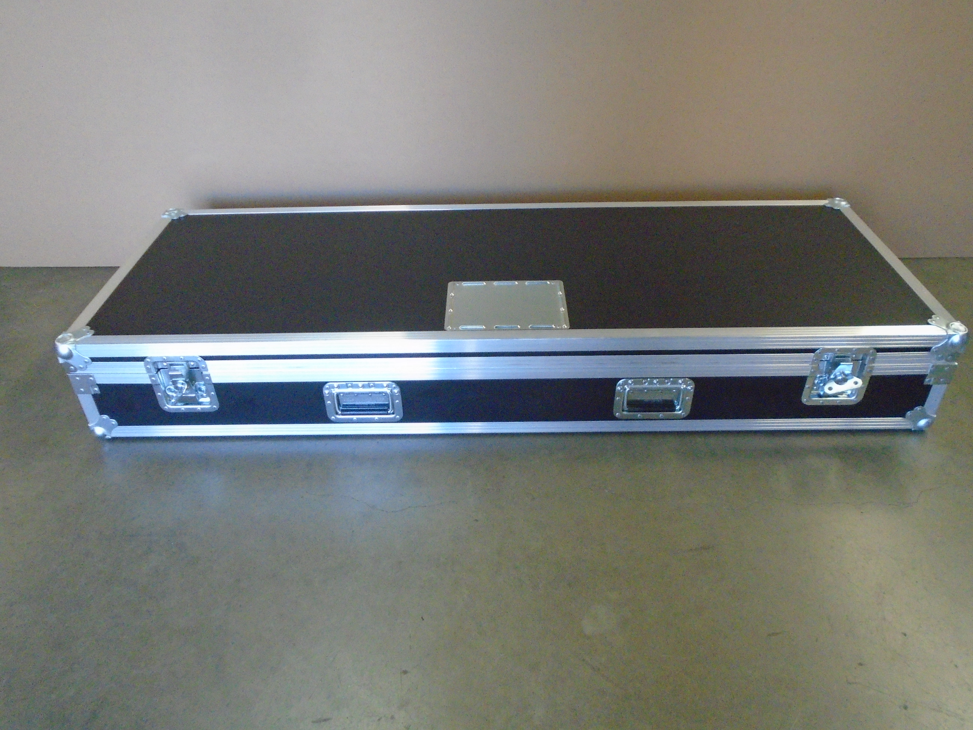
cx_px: 486
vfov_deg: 53.1
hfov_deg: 67.3
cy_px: 365
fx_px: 731
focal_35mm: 26
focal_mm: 4.6
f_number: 3.2
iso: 800
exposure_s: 1/80
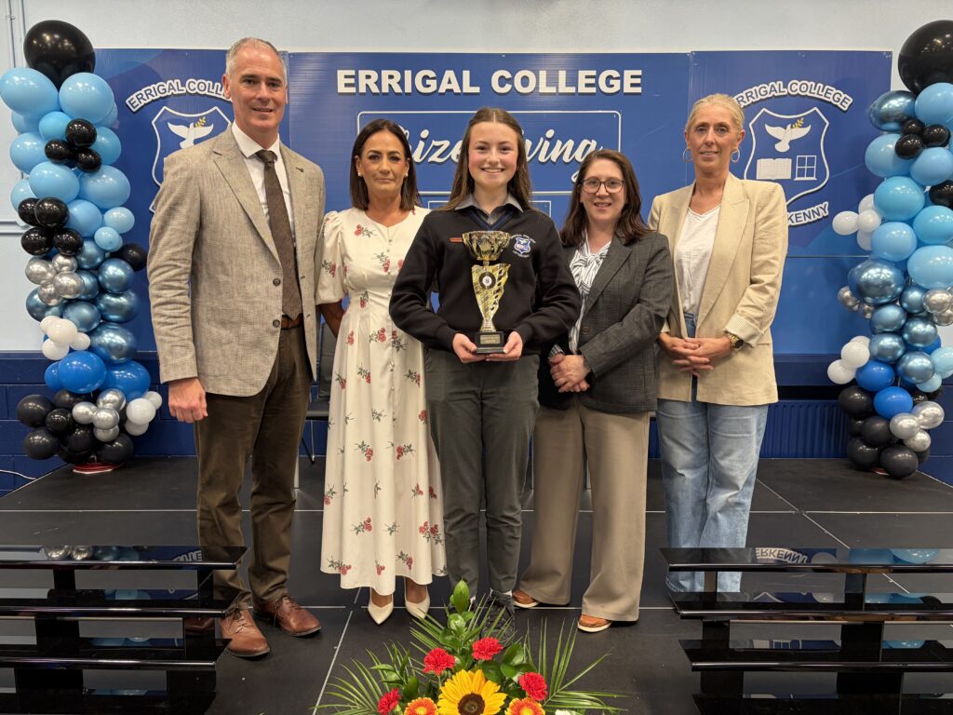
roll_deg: +0.2
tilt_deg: -6.9
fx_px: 716
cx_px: 476
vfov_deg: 53.1
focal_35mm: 26
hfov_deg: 67.3
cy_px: 358
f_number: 1.6
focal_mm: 5.96
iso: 125
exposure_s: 1/50
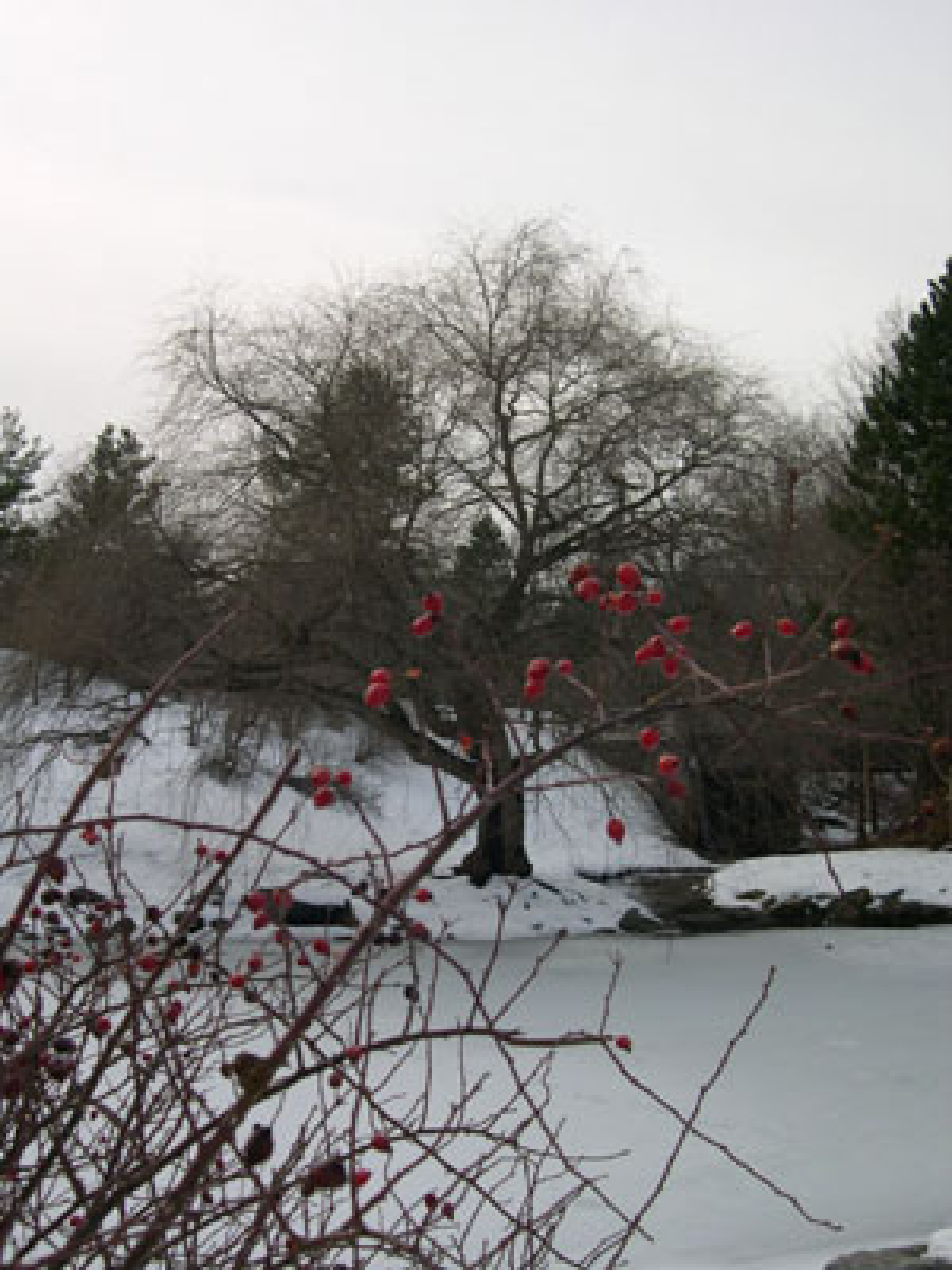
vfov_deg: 44.8
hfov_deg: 34.3
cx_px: 476
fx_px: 1540
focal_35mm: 42
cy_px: 635
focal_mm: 9
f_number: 2.9
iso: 100
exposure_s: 1/624
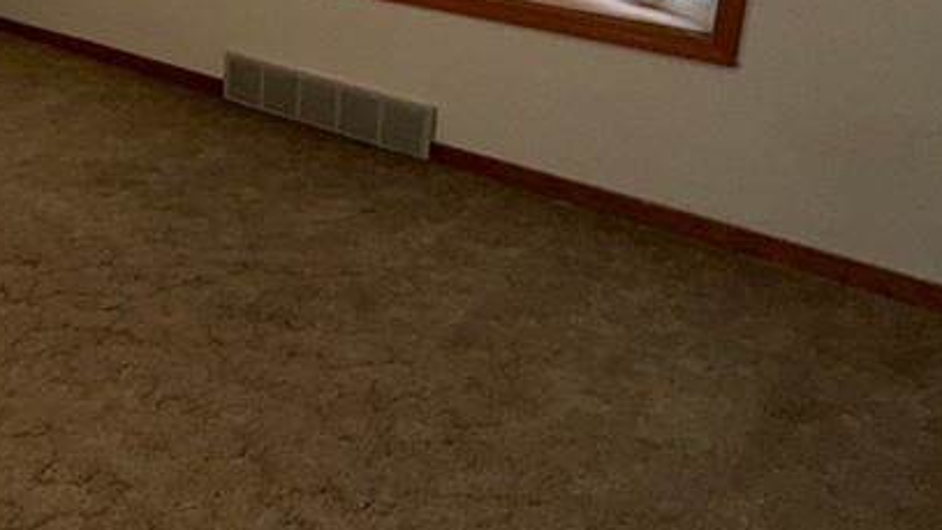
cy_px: 69
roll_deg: +2.8
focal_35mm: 45
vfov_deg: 25.8
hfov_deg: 39.7
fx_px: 1124
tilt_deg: -18.4
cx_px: -14
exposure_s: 1/60
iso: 80
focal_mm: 2.22
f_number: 2.2
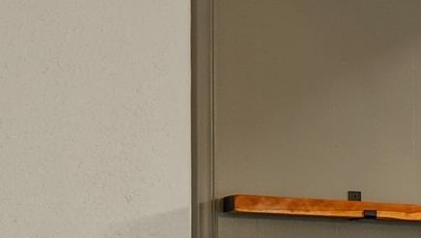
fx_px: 1139
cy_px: 298
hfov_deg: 14.2
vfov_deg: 11.6
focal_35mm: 102
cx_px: 1014
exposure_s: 1/4
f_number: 8
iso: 800
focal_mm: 17
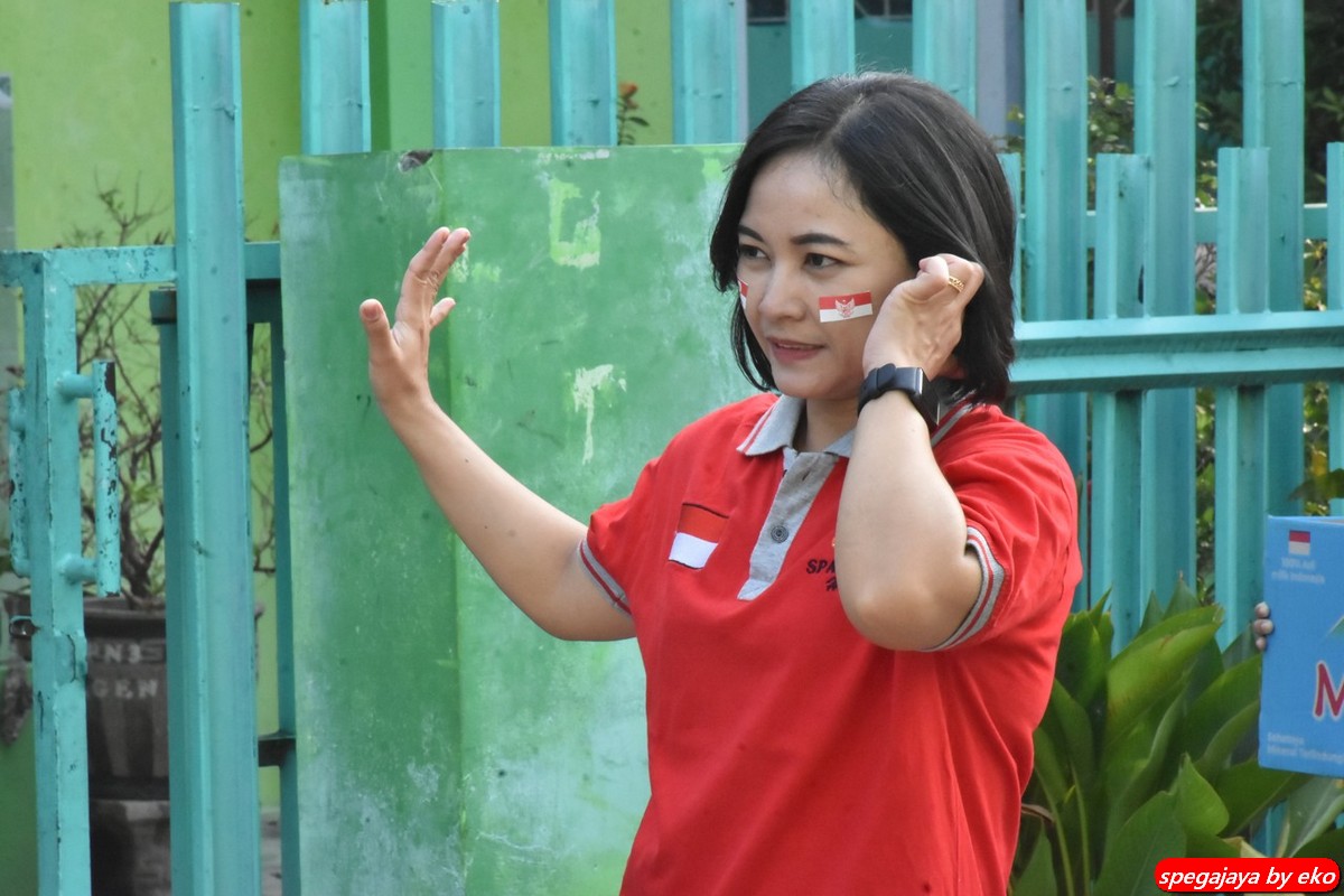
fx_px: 7839
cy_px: 448
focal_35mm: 210
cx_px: 672
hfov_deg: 9.8
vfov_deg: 6.5
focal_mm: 140
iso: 2800
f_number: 20
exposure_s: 1/250
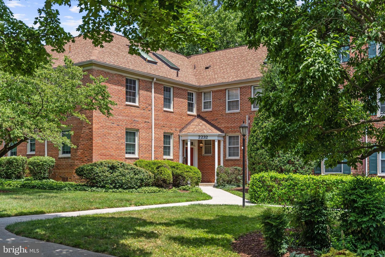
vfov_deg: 31.8
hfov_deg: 46.3
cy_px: 128
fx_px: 450
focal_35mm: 42
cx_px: 192
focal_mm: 42.1
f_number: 2.8
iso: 125
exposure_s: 1/1600
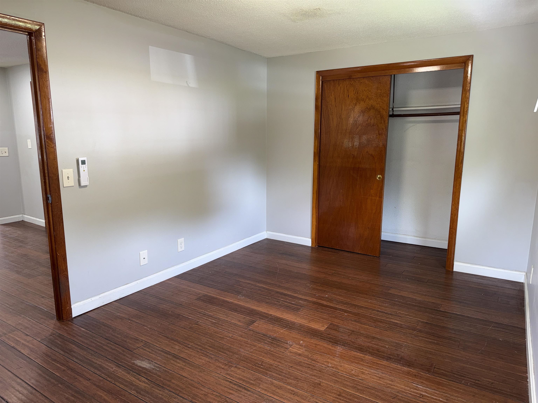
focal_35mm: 24
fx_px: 373
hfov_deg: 71.6
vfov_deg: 56.8
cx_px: 269
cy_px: 202
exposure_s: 1/23
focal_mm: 6.76
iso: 64
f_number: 1.78
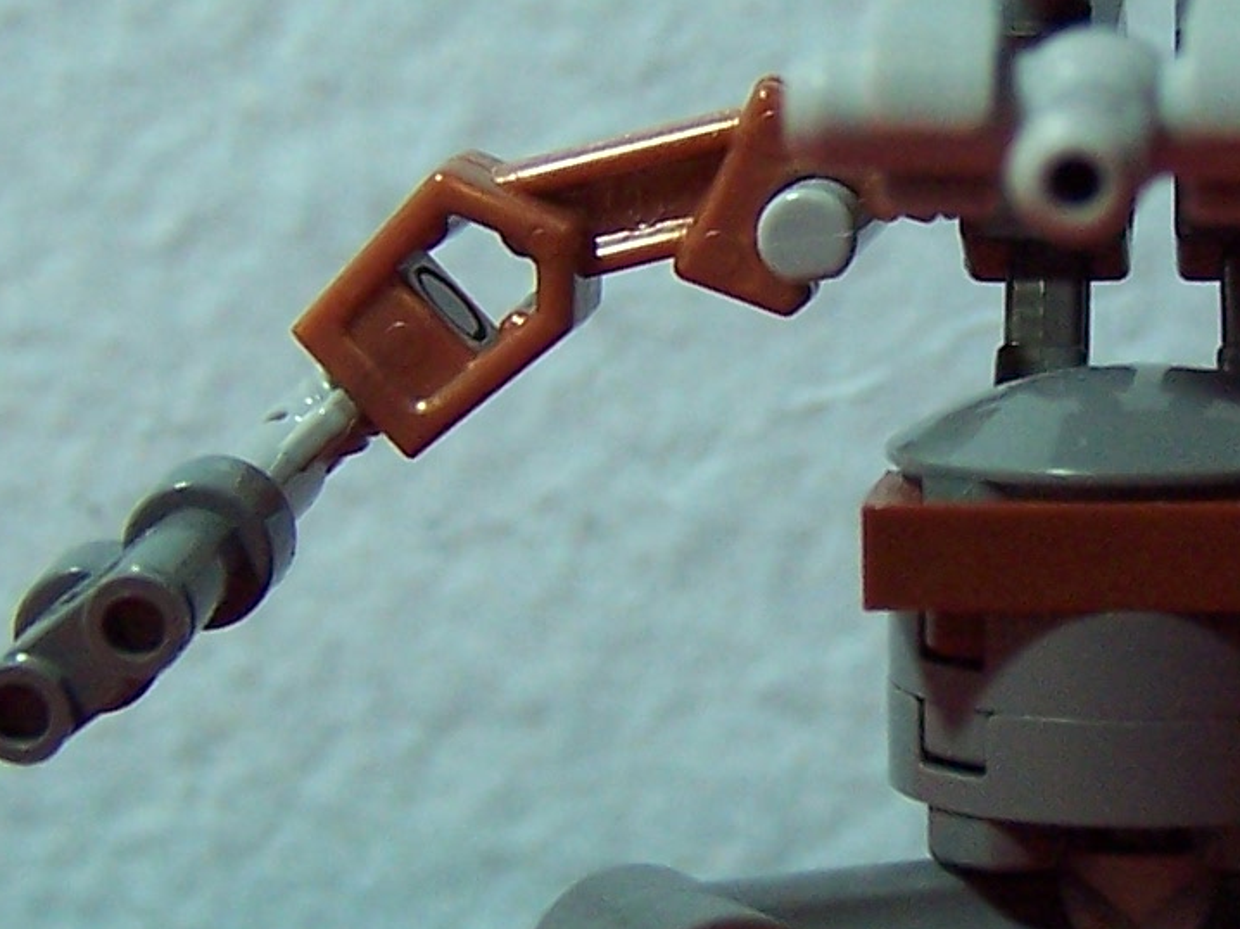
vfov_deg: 12.1
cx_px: 1140
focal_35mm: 122
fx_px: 4369
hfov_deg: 15.9
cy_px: 425
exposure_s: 1/30
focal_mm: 6.3
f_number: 2.8
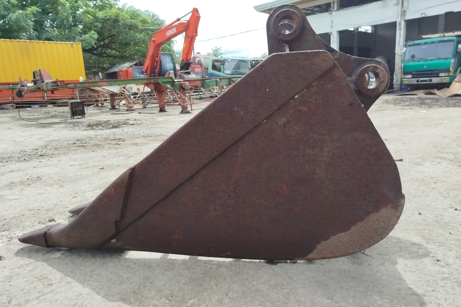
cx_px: 230
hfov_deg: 71.5
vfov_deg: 51.3
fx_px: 320
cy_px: 153
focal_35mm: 25
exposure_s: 1/680
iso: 50
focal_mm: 5.31
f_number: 1.7
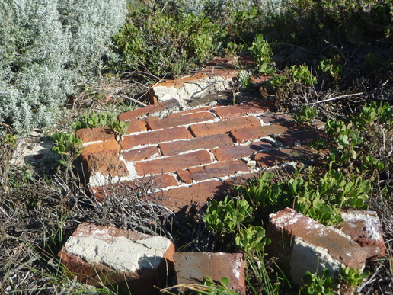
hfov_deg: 45.8
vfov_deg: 35.1
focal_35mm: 41
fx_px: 465
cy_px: 148
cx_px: 196
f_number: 4.2
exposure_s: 1/320
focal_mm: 7.4
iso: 80
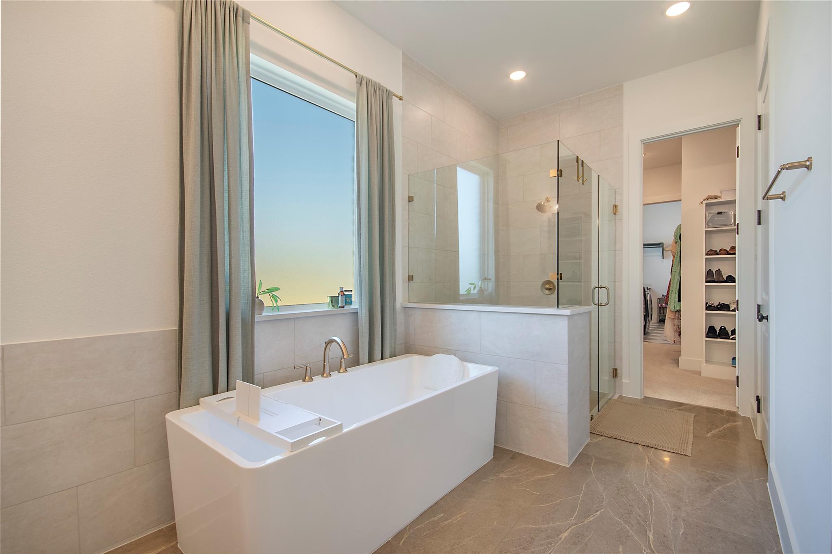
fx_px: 347
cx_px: 416
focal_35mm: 15
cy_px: 277
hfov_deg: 100.4
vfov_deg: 77.3
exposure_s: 1/80
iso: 100
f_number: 8
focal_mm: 10
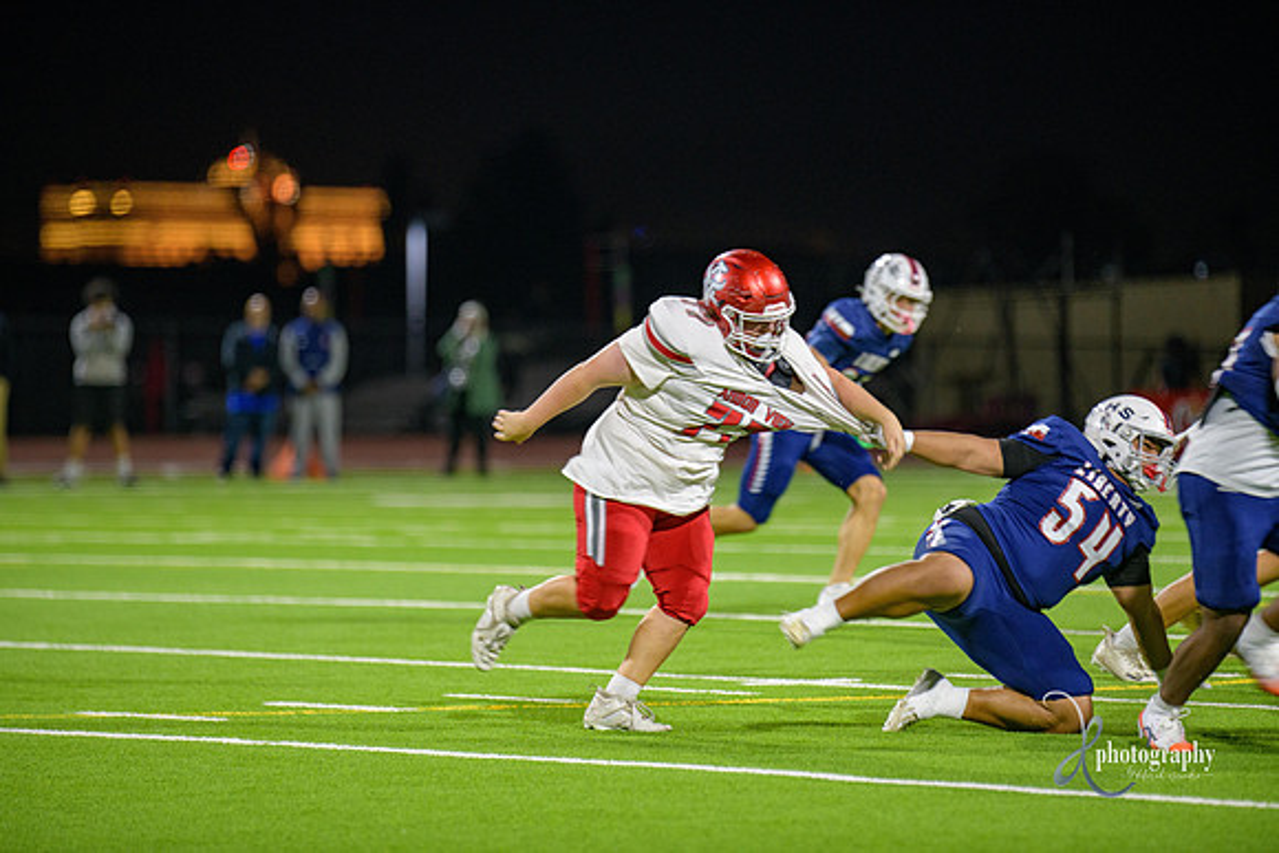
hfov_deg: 8.2
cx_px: 640
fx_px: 8884
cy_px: 426
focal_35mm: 250
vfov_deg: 5.5
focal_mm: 250
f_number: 2.8
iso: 1250
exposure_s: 1/250
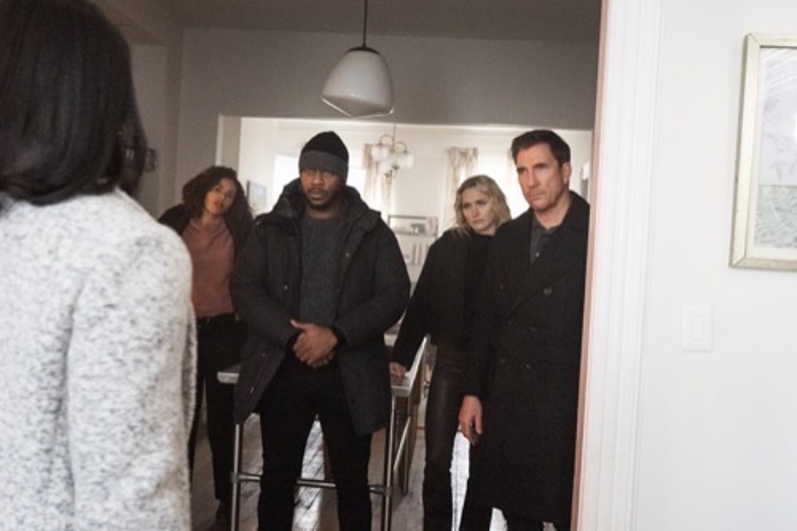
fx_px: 797
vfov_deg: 36.8
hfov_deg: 53.1
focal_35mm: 36
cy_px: 266
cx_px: 398
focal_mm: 24
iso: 8000
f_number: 4
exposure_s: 1/160
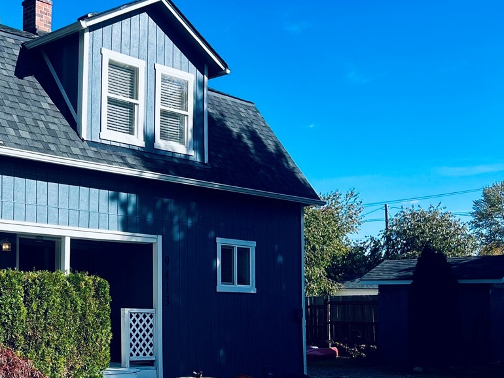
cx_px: 52
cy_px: 252
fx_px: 786
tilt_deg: +3.2
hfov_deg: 33.7
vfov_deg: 26.9
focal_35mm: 54
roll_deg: -1.3
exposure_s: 1/1808
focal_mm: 5.7
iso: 50
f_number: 1.5
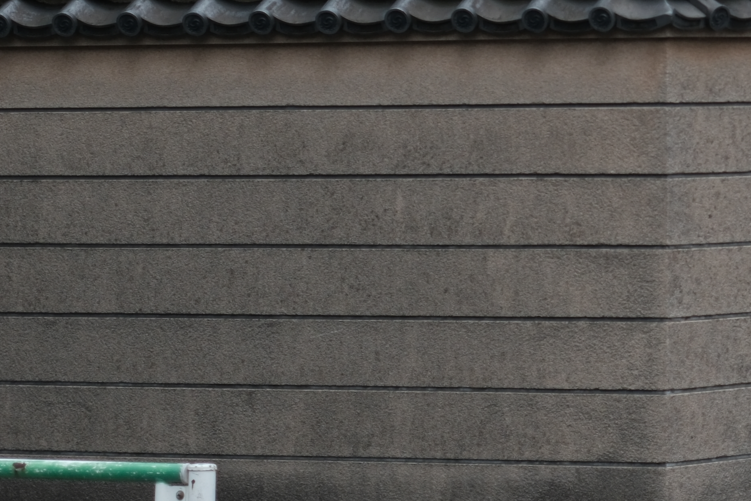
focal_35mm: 170
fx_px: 3546
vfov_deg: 7.9
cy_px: -311
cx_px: 1165
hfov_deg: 11.5
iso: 125
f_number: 2.8
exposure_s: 1/250
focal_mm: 27
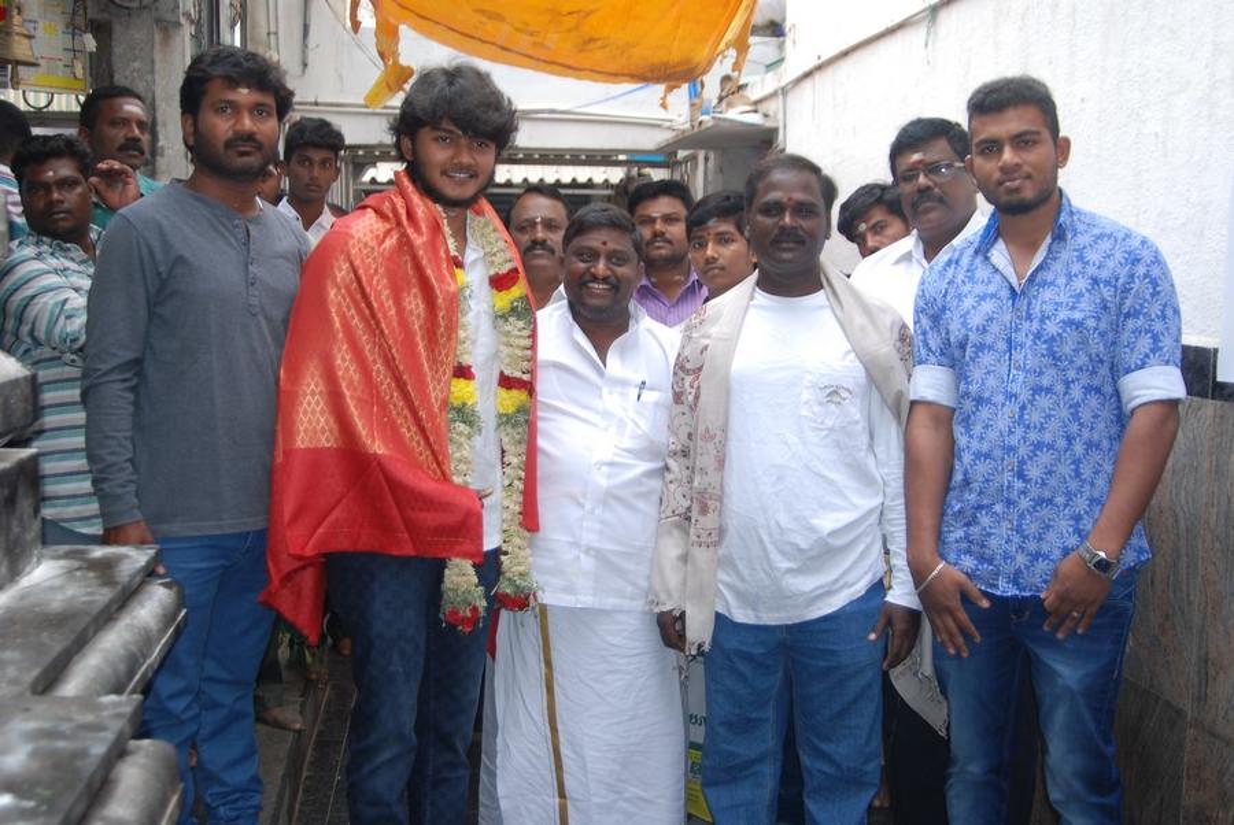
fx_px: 1441
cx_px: 617
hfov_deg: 46.4
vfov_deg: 32.0
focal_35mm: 42
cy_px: 412
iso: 250
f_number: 3.8
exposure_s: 1/60
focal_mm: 28
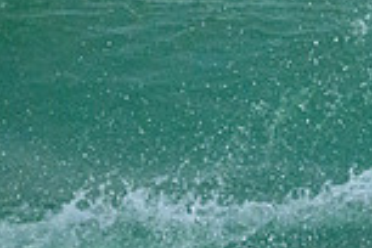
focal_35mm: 3031
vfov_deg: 0.5
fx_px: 31318
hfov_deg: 0.7
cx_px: 695
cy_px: 103
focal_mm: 800
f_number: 11
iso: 9000
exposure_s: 1/2000
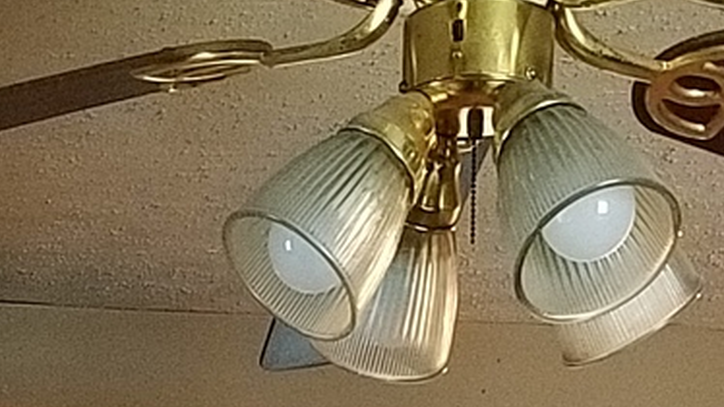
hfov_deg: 19.5
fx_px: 2092
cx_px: 186
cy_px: 1002
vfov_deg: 9.7
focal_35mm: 109
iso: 800
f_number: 1.7
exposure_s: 1/30
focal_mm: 4.2
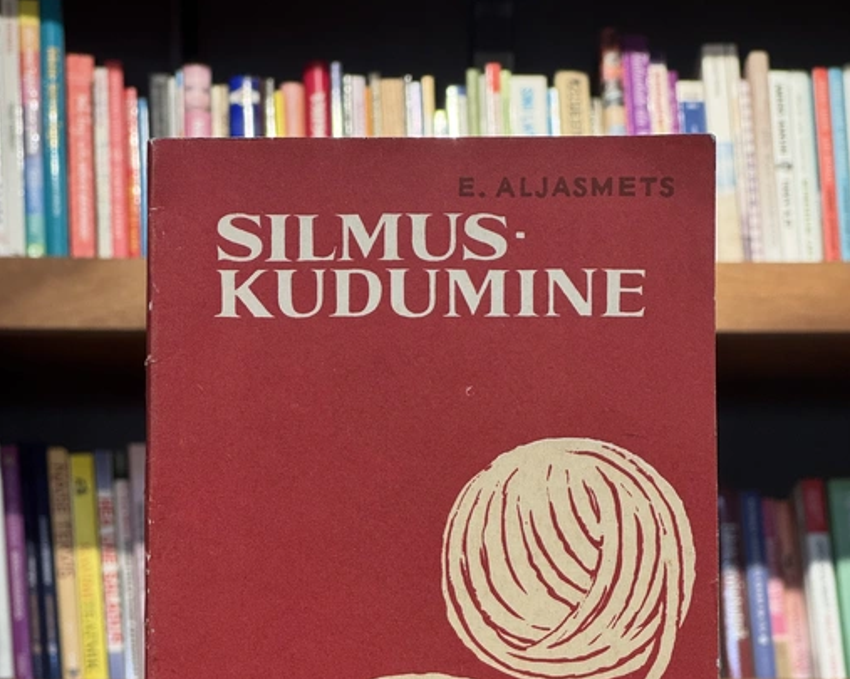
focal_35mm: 101
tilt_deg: +1.2
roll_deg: -0.7
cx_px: 425
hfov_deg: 19.0
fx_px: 2539
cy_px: 562
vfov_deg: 15.1
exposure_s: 1/99
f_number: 2.8
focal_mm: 9
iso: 200
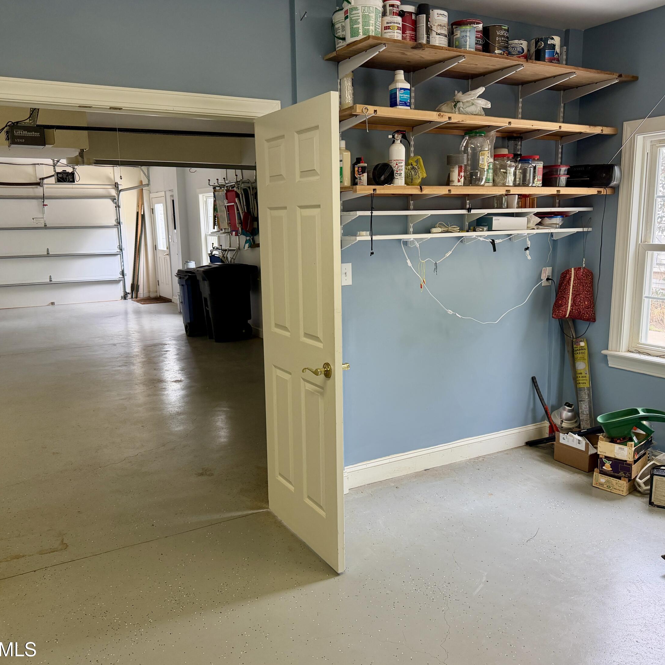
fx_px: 630
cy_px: 340
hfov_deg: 55.6
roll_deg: +1.0
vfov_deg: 55.6
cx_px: 346
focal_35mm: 29
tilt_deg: -9.1
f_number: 1.78
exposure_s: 1/120
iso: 200
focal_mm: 6.76
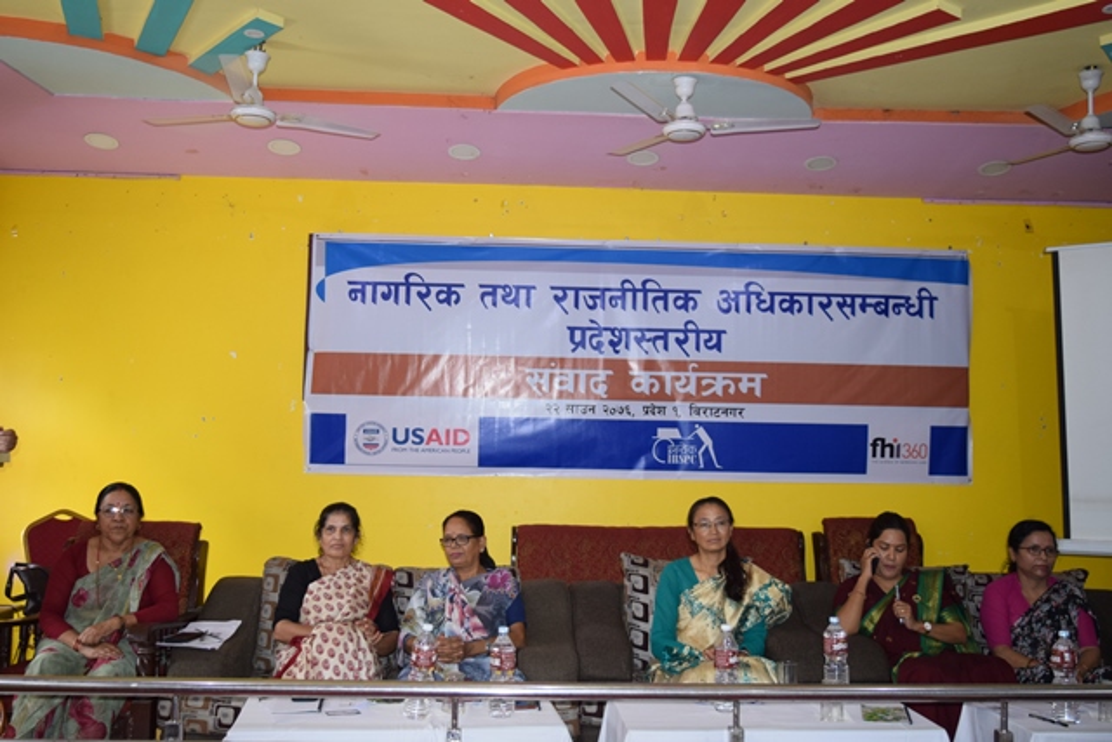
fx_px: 1112
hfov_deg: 53.1
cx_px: 556
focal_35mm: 36
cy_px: 371
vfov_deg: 36.9
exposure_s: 1/60
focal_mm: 24
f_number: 4
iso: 900
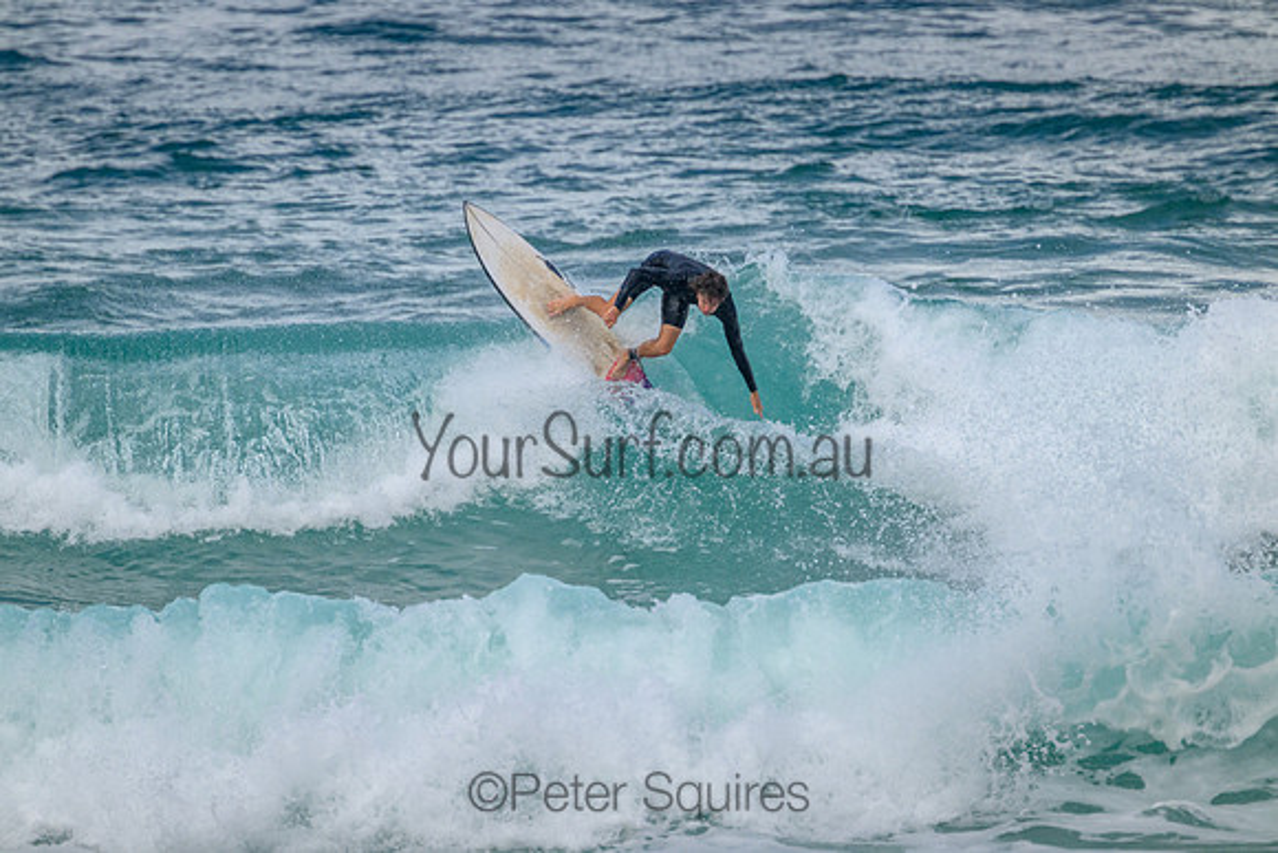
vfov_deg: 1.7
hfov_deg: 2.6
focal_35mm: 800
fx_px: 28405
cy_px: 426
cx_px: 639
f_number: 11
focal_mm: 800
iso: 900
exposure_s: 1/2000
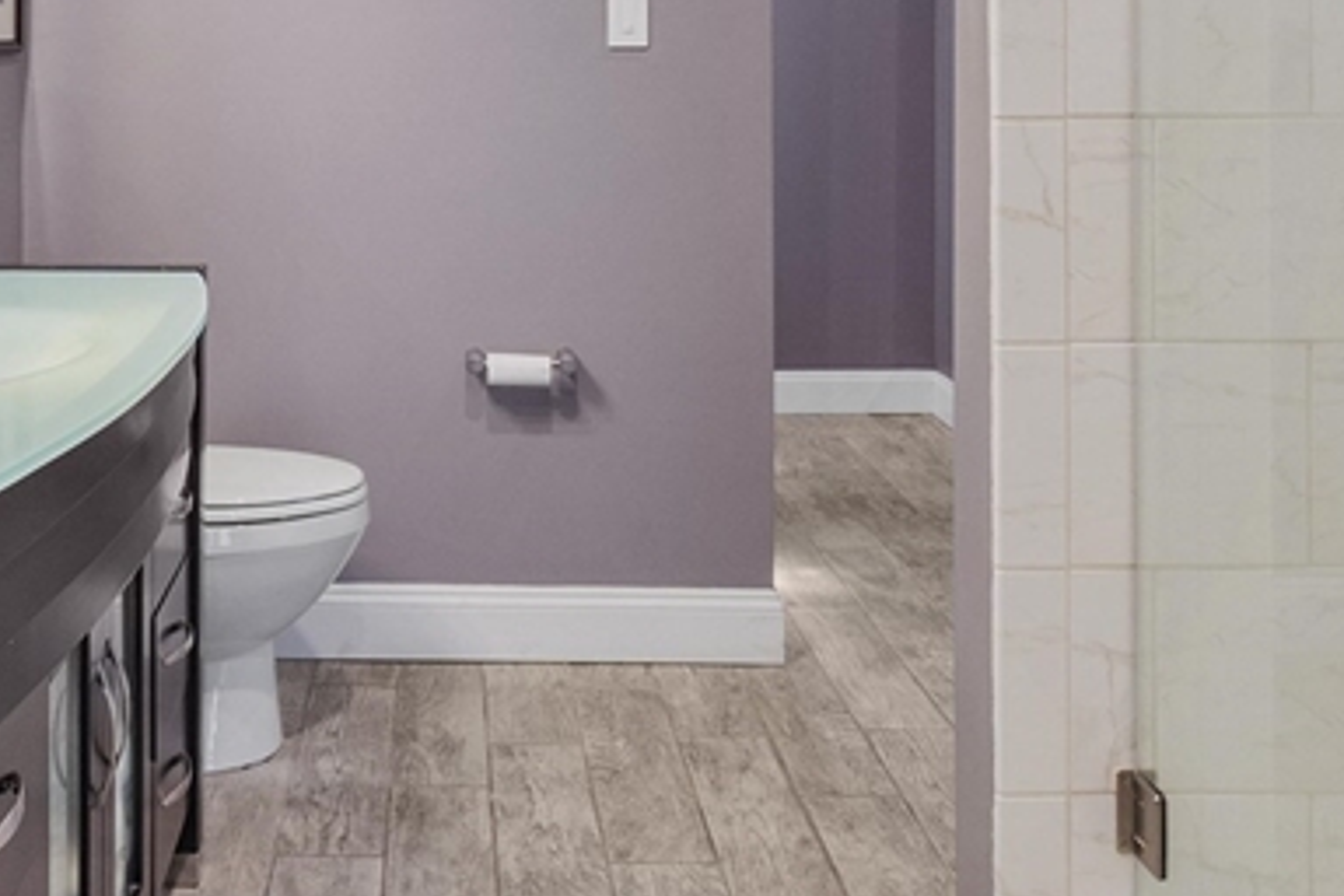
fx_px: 1493
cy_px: 12
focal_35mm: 40
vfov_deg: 31.1
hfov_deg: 48.0
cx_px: 511
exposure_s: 1/1.25
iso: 320
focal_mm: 10
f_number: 8
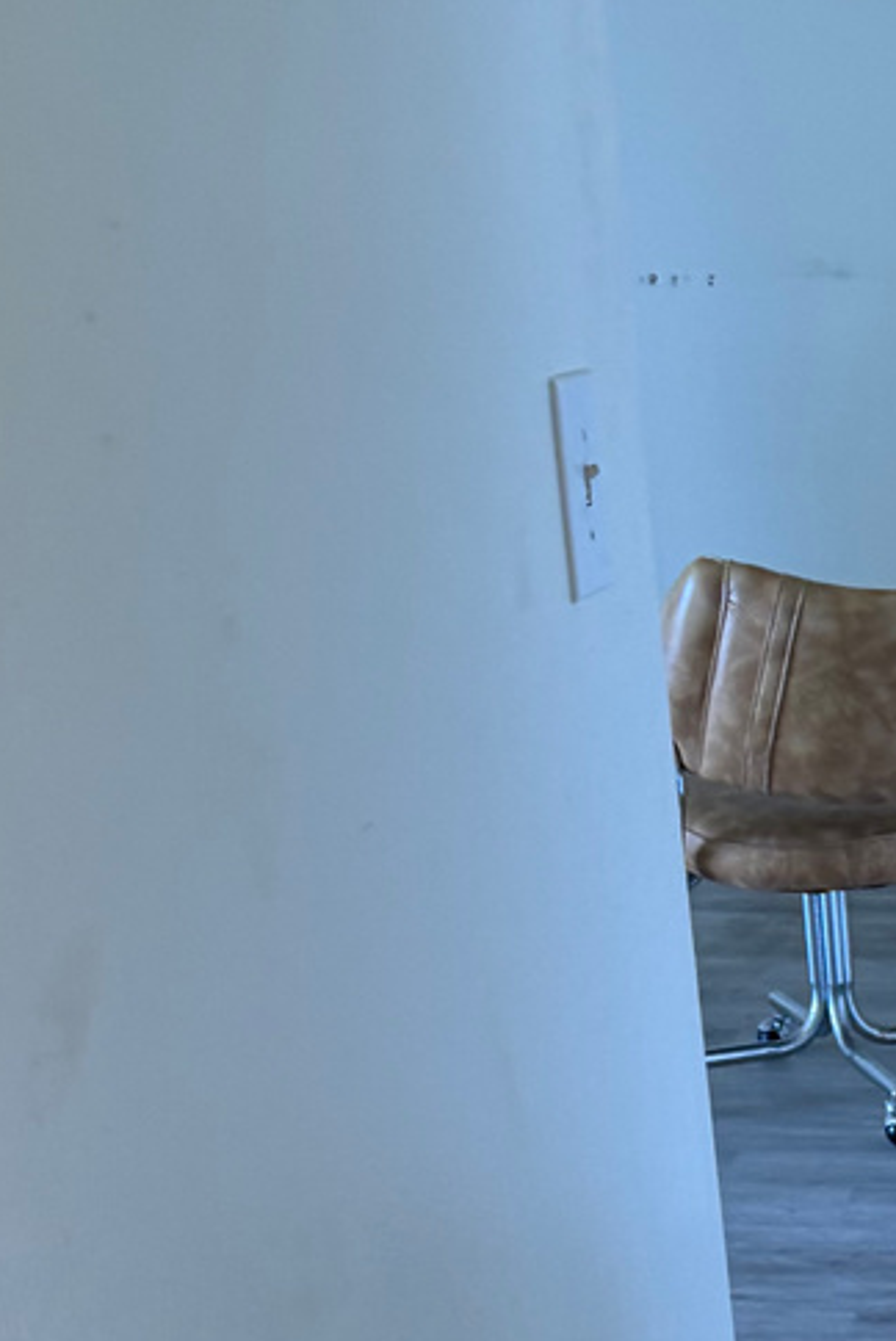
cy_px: 1725
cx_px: 1267
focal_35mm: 79
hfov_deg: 16.1
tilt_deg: -27.1
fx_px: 2945
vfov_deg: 22.9
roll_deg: -2.8
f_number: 1.78
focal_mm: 6.76
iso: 200
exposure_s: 1/120
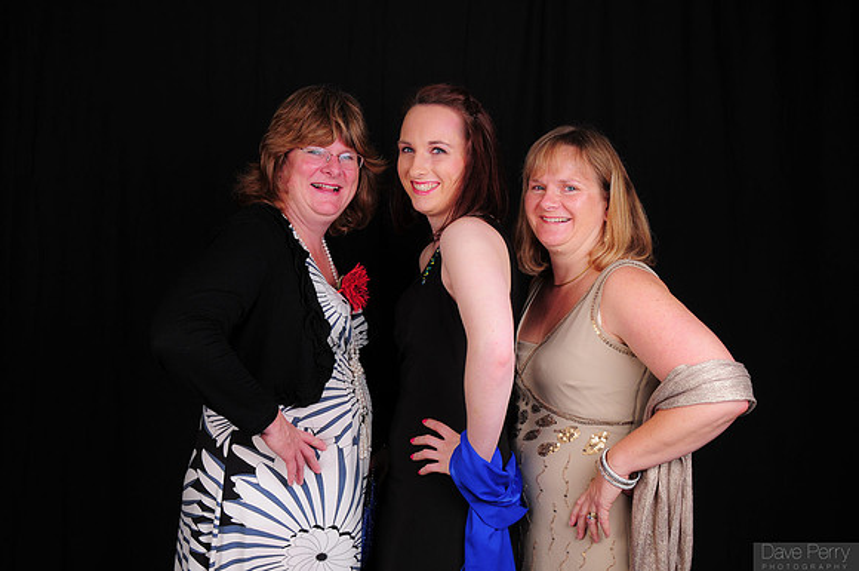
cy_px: 286
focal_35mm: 40
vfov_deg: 32.9
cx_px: 430
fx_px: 965
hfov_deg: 48.0
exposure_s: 1/125
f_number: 8
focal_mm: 27
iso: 200
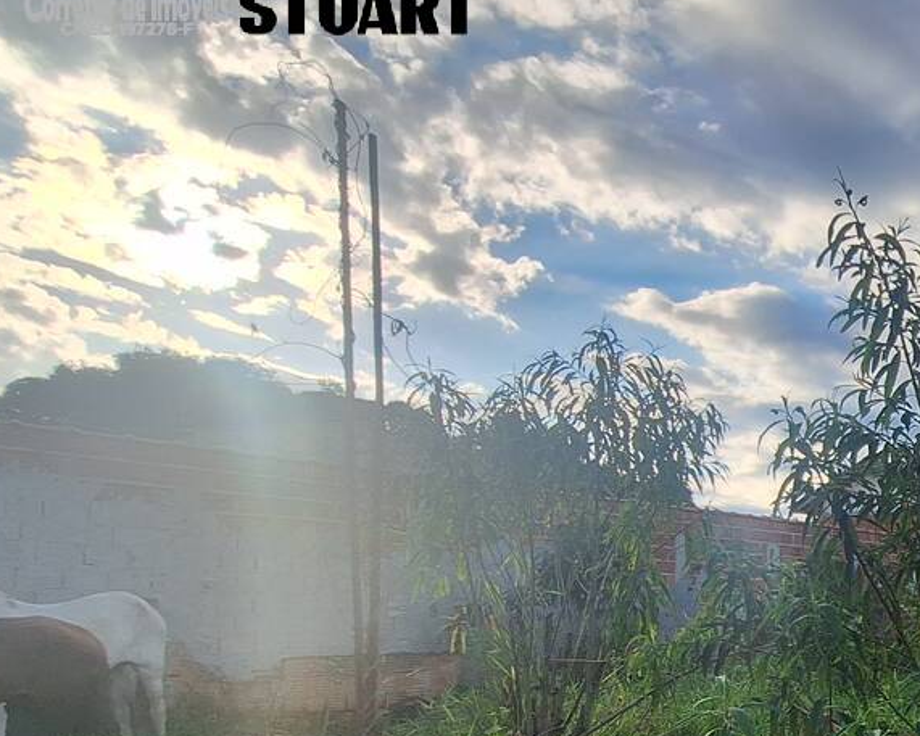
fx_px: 871
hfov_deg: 40.4
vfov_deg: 43.5
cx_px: 1089
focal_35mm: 32
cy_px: 597
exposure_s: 1/1792
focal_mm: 1.74
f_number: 2.2
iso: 40
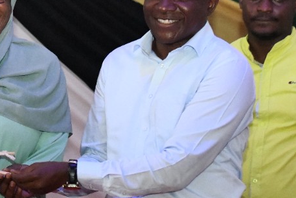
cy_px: 78
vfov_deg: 7.9
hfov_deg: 11.4
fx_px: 1439
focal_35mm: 175
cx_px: -100
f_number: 7.1
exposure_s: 1/200
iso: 14400
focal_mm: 50
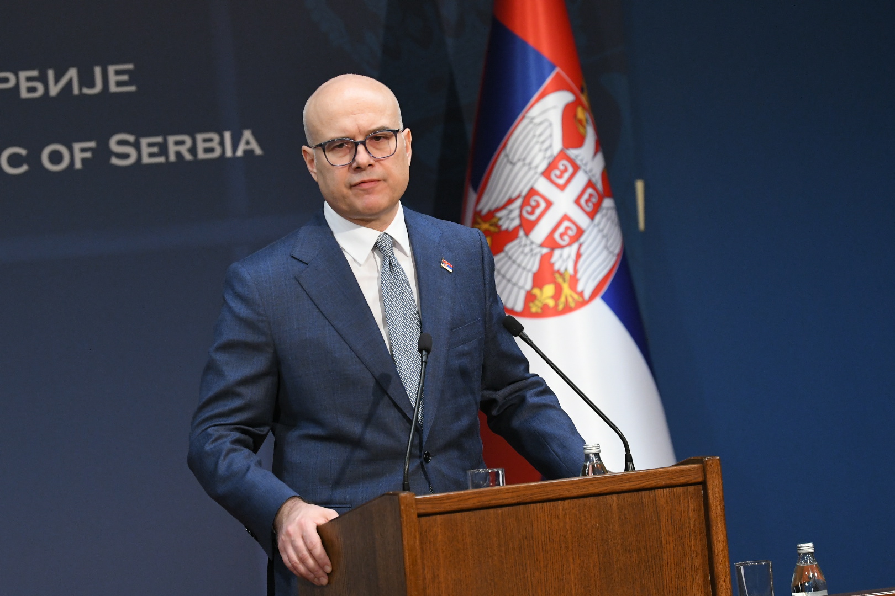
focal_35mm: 232
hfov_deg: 8.9
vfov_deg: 5.9
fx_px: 5767
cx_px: 448
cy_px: 298
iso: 2500
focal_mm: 155
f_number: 4
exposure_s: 1/400
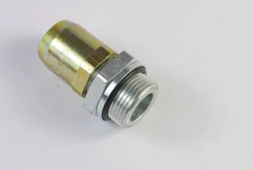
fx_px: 722
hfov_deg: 19.9
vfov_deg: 13.4
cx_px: 109
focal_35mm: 103
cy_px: 76
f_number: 10
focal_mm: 55
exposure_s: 1/30
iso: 180
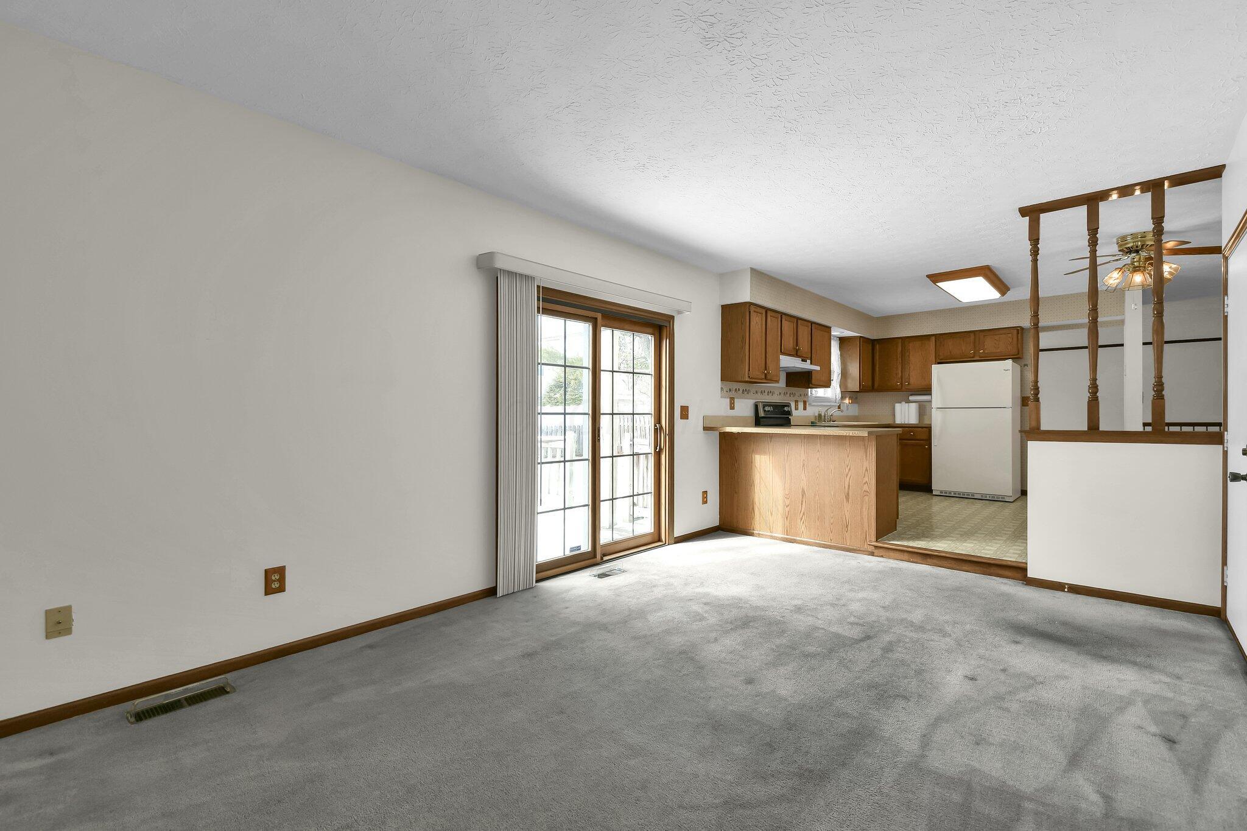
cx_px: 624
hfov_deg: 100.4
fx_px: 520
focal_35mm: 15
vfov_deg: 77.3
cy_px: 416
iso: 320
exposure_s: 1/40
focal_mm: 10
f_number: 7.1
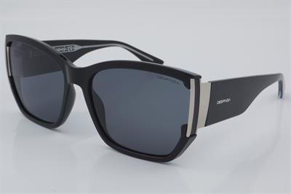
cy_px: 97
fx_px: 606
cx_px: 146
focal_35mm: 75
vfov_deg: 18.2
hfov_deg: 27.0
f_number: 32
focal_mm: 50
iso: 100
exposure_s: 1/4
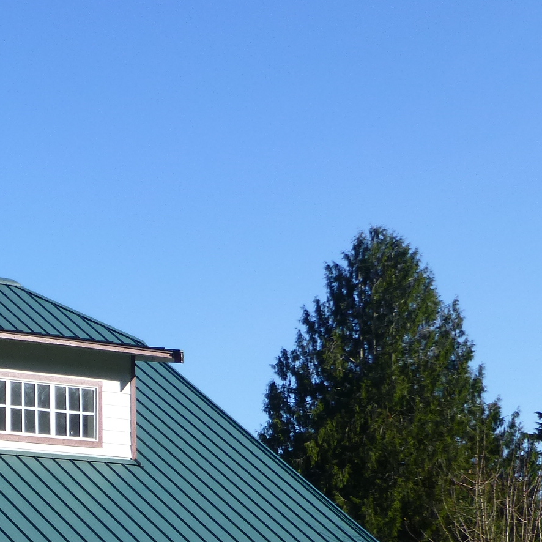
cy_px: 534
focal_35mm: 120
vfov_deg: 14.3
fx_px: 2126
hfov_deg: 13.9
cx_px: -182
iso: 100
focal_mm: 8.5
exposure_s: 1/640
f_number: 4.2
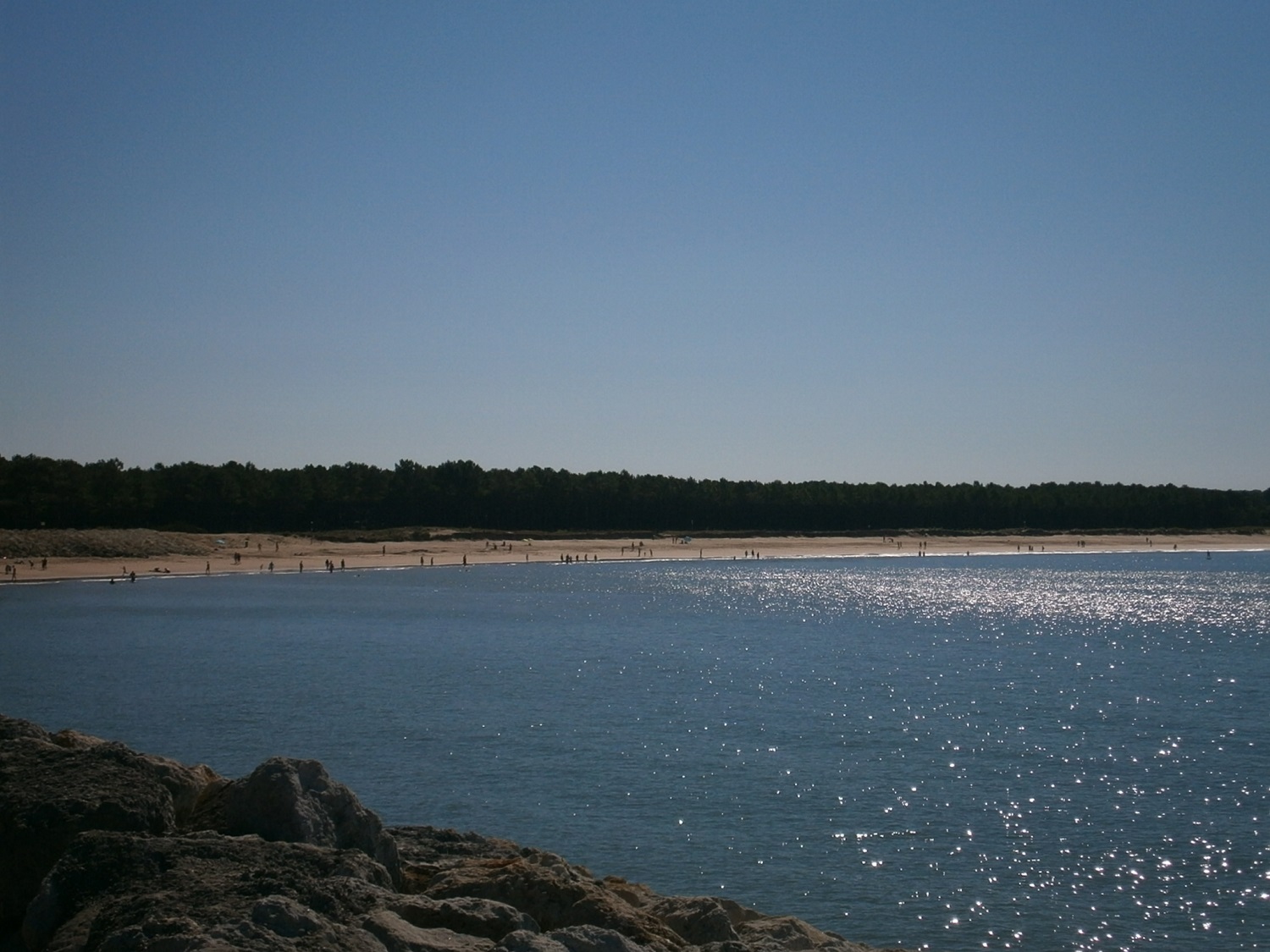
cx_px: 635
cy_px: 476
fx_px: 2678
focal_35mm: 73
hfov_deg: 26.7
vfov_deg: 20.2
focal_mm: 13
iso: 100
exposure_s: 1/500
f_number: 12
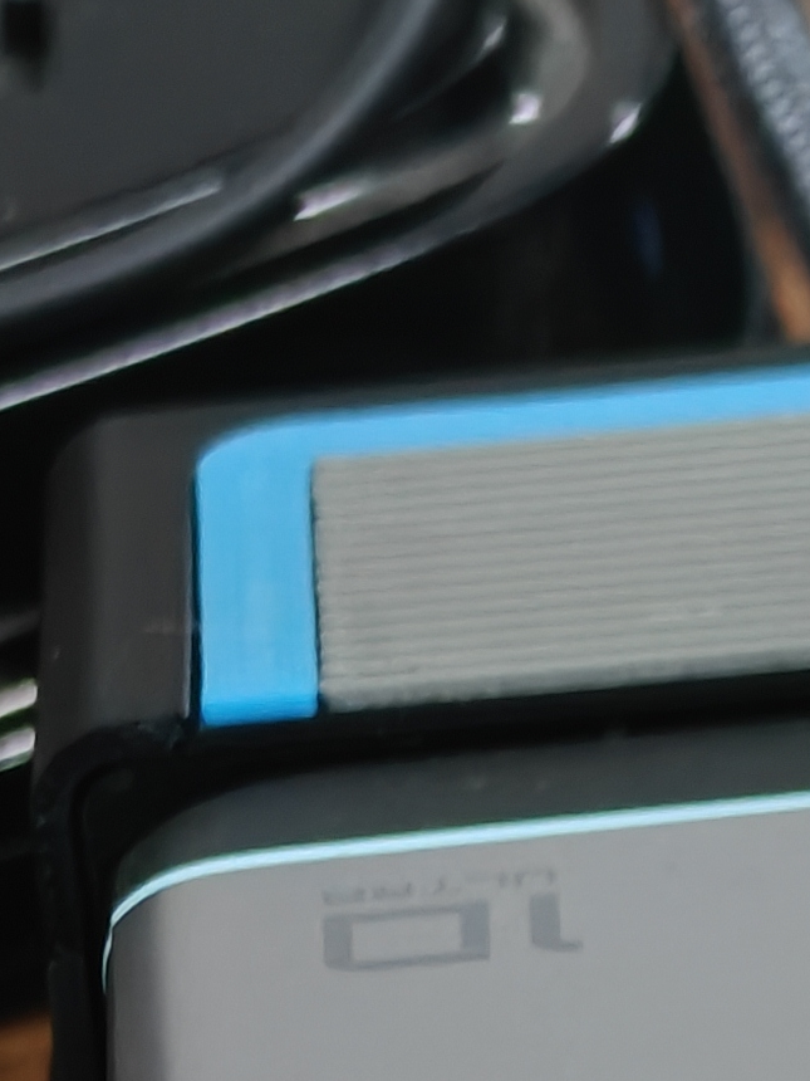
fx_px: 11700
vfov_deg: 5.3
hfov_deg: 3.9
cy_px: 832
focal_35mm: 375
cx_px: 1773
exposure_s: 1/50
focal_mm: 13.3
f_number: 2.6
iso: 1000
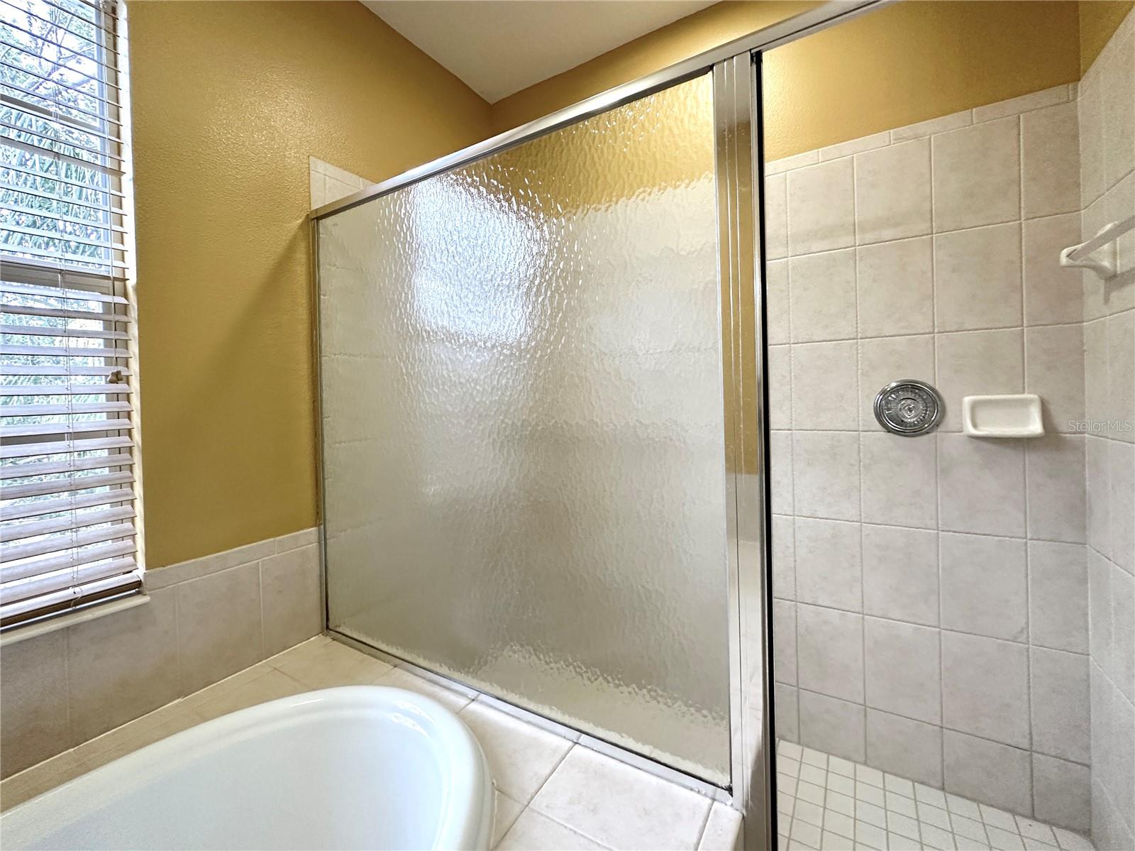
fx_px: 459
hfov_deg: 102.1
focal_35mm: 14
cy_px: 426
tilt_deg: -3.0
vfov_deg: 85.6
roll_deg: +1.1
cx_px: 568
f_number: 2.2
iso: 200
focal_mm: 2.22
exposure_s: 1/120
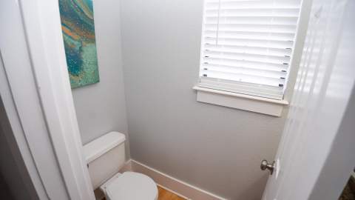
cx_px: 178
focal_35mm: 17
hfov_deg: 95.0
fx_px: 163
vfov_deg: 63.1
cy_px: 100
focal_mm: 16.5
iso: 100
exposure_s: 1/60
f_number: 4
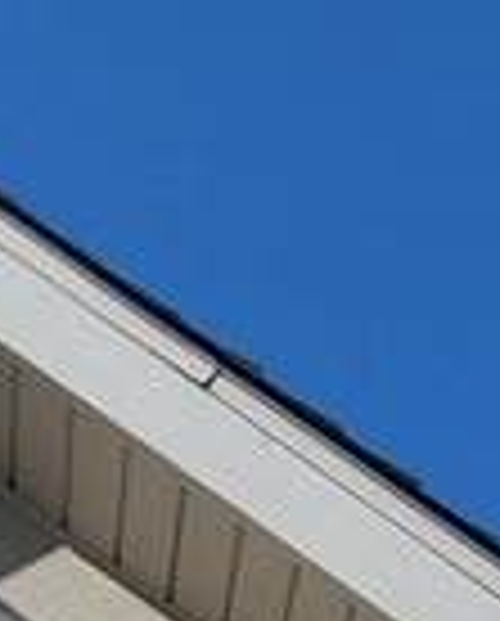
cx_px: 203
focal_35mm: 99
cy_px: 2066
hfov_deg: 15.6
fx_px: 1825
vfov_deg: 10.2
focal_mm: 1.74
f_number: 2.2
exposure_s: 1/950
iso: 32
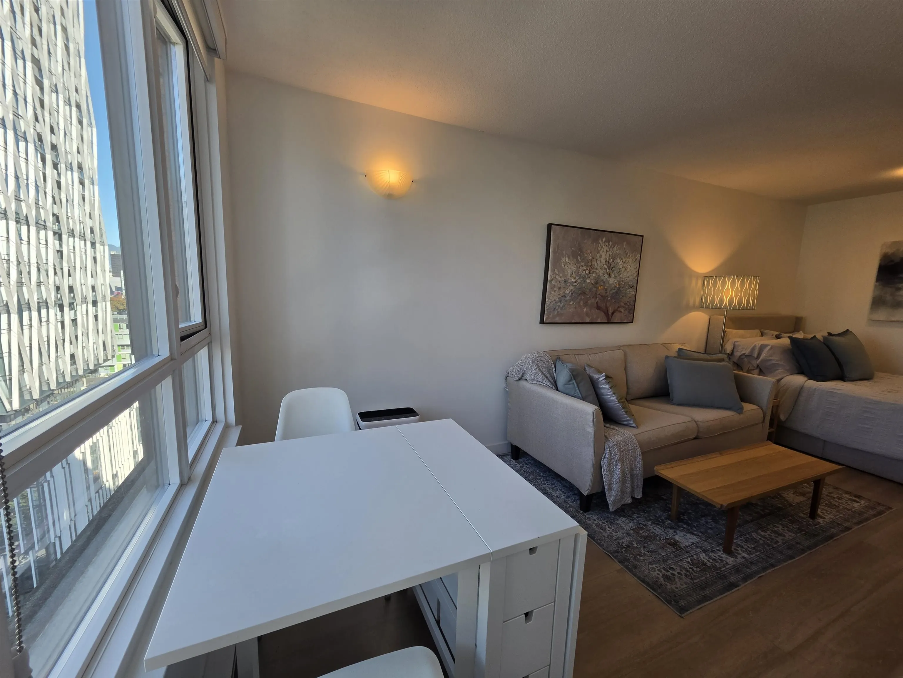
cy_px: 339
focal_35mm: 13
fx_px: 339
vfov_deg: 89.9
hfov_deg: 106.2
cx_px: 452
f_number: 1.9
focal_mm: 2.2
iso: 40
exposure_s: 1/246
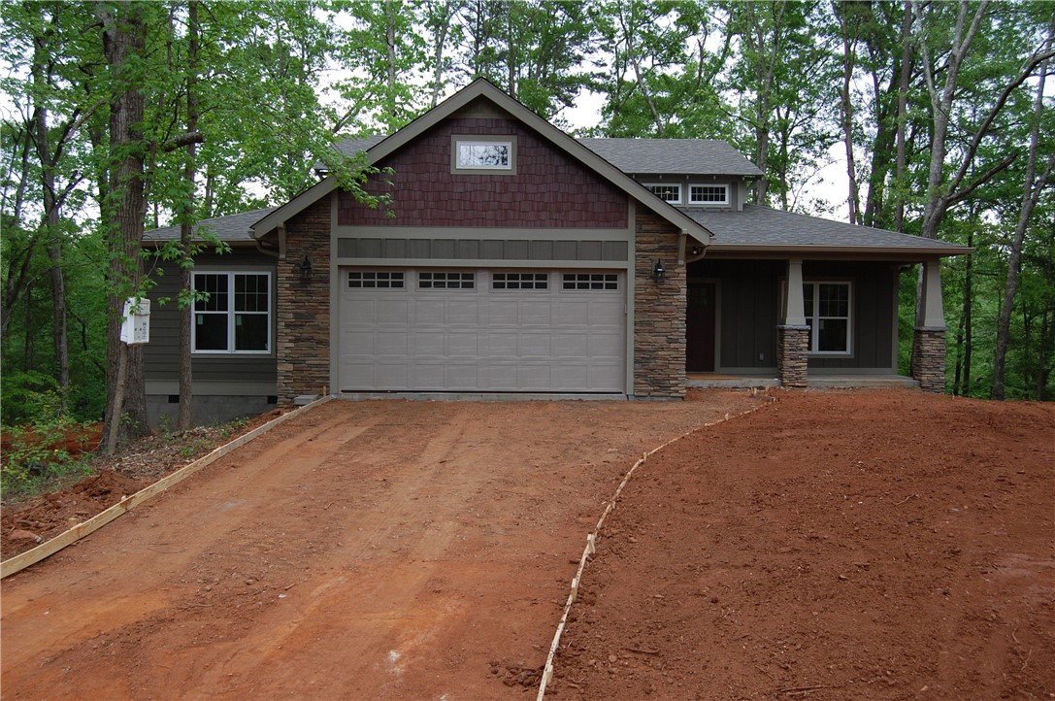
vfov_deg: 34.1
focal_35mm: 39
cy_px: 350
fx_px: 1142
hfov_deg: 49.6
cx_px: 528
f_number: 5.6
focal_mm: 26
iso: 250
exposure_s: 1/125
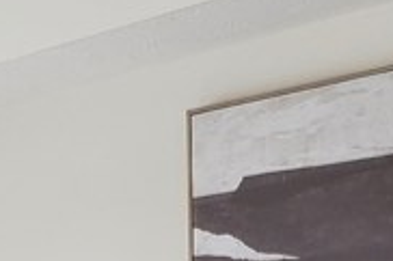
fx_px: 1342
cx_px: -261
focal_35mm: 123
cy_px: 493
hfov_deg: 15.0
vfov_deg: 10.4
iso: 800
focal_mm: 16
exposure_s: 1/100
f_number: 5.6
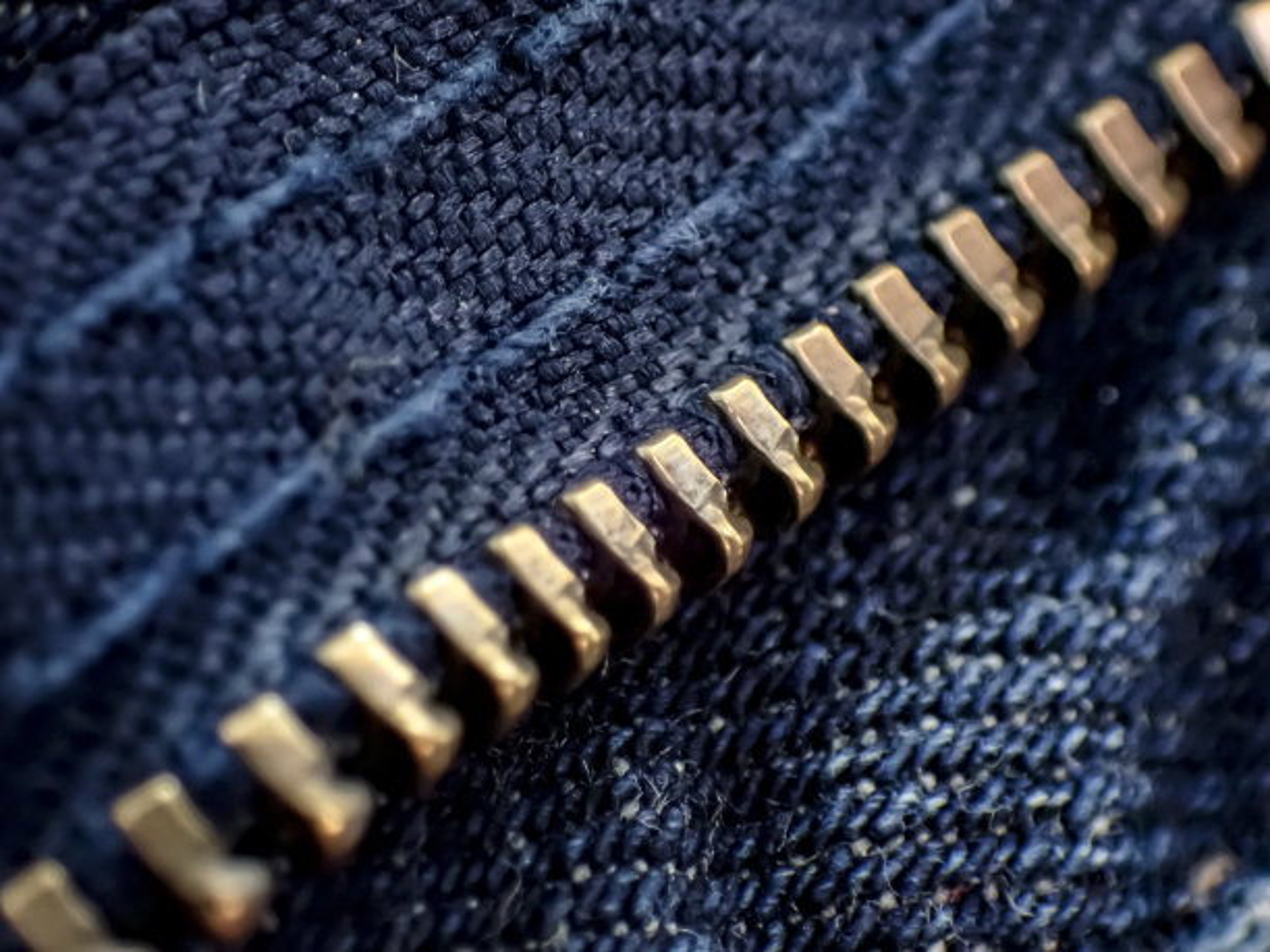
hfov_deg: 19.6
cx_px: 635
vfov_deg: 14.8
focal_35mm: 100
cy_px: 476
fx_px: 3669
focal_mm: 18
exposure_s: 1/80
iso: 1600
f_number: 4.9
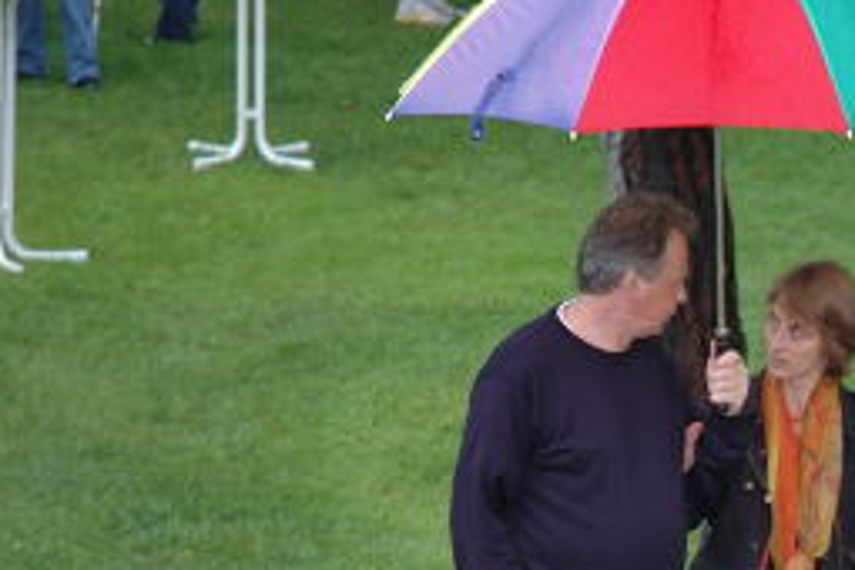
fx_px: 5510
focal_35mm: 232
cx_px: 915
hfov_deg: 8.8
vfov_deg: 5.9
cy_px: 488
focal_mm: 70
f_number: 4.5
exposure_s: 1/60
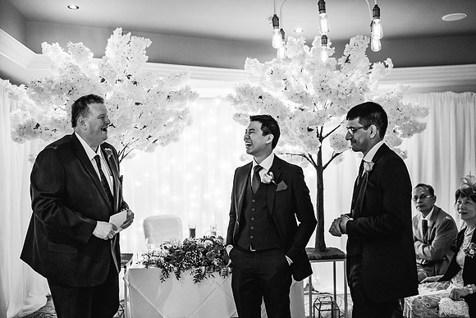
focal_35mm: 35
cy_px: 159
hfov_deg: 54.4
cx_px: 238
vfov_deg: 37.9
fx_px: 463
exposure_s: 1/250
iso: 2000
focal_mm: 35
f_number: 1.4
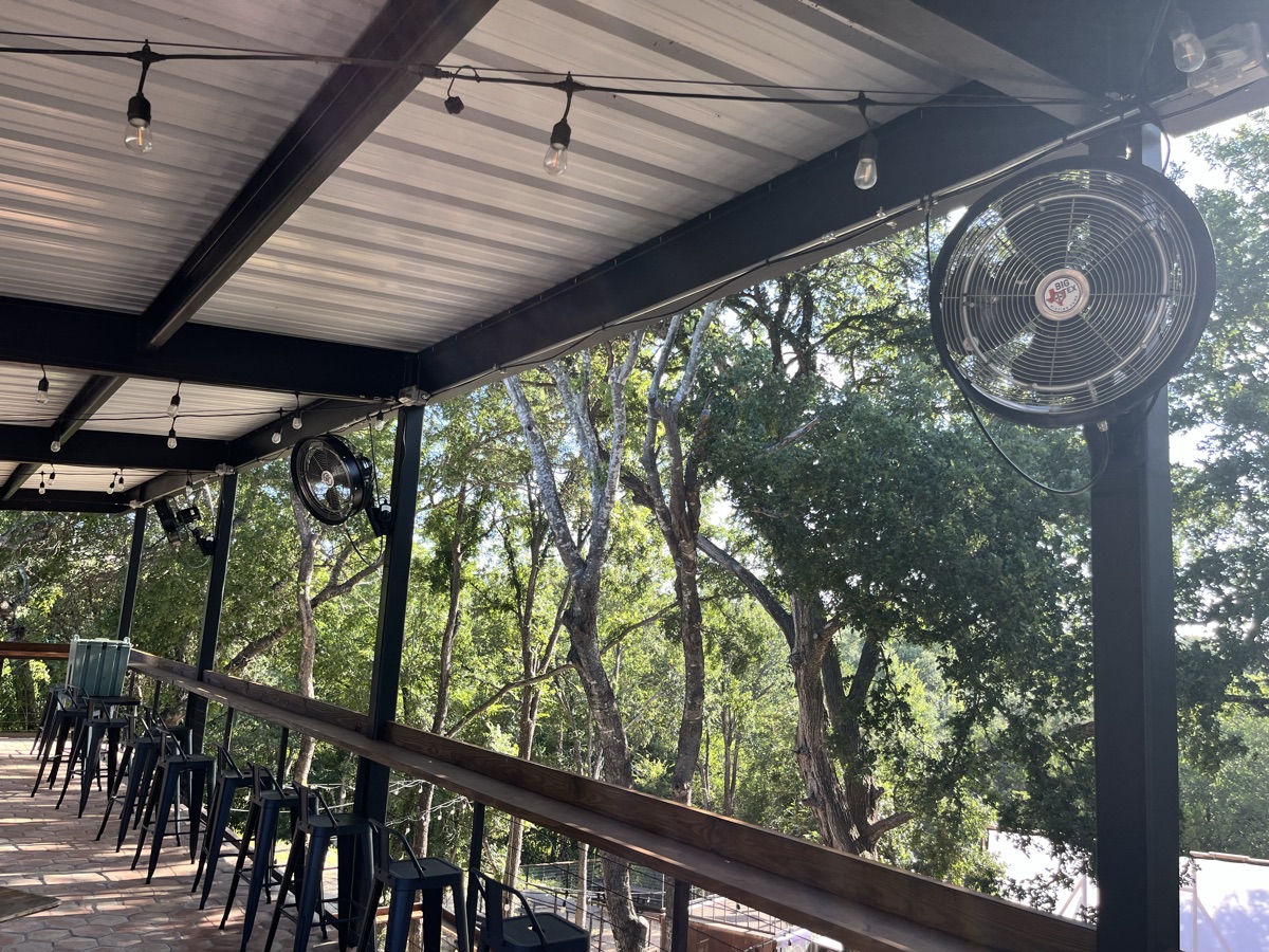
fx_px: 953
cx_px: 634
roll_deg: -3.2
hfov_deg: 67.3
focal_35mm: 26
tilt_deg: +9.1
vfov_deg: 53.1
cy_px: 476
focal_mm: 5.1
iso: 40
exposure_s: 1/207
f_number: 1.6
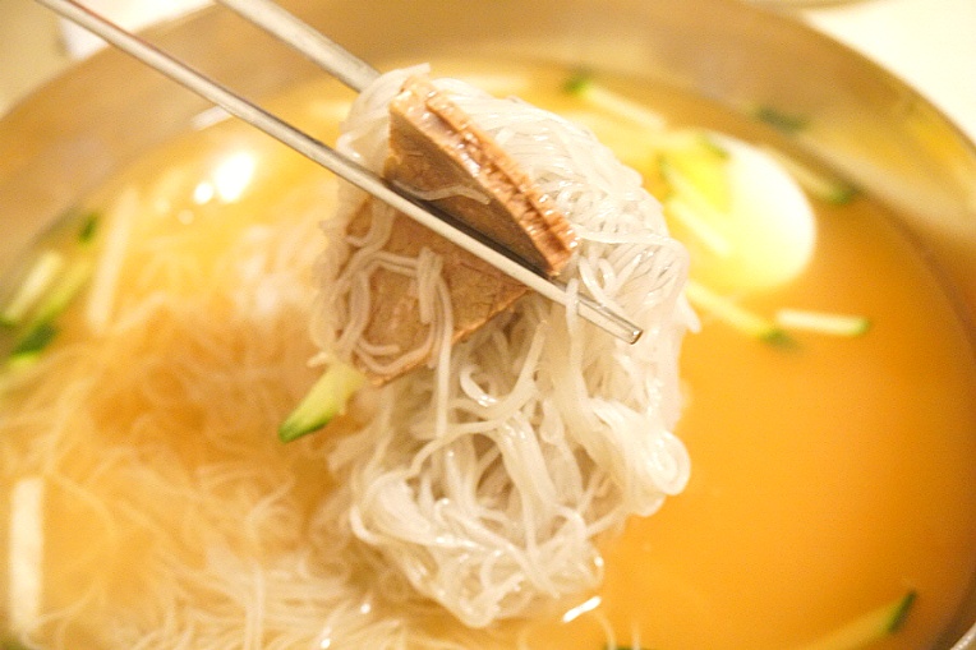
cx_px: 488
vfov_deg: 29.9
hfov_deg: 43.6
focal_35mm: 45
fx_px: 1220
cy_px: 325
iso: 3200
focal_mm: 30
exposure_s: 1/20
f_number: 6.3
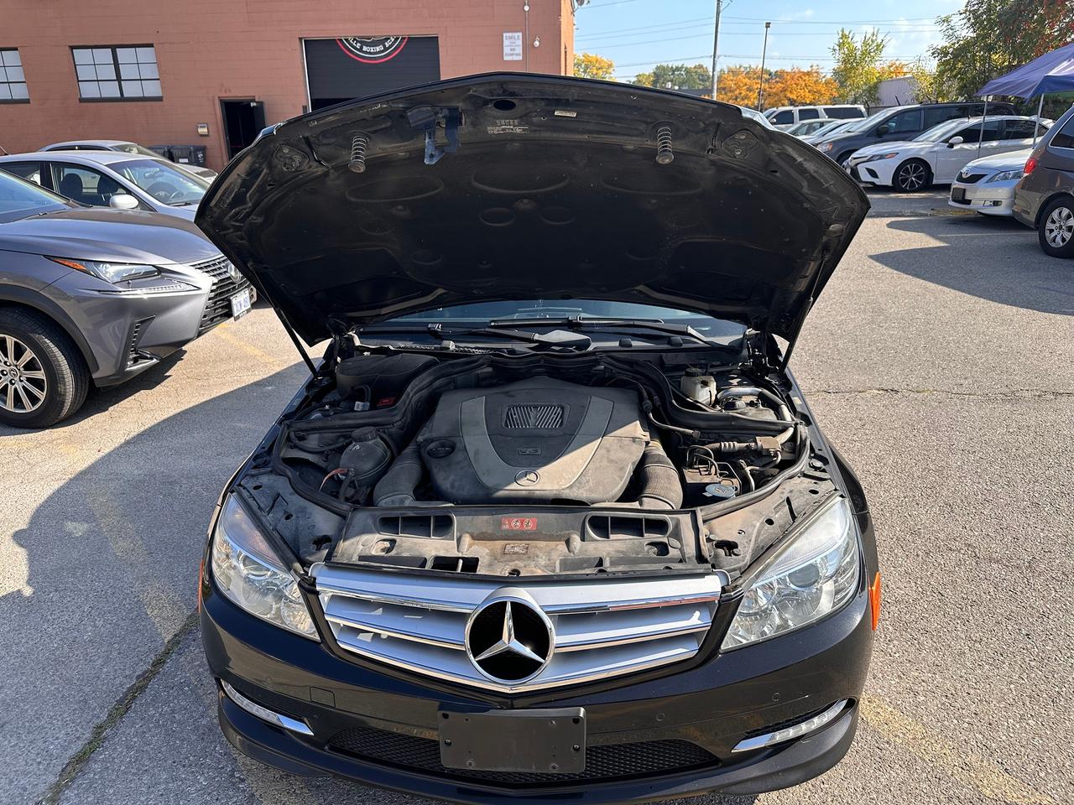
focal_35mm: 24
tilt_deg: -20.9
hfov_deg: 71.6
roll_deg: -0.2
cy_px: 402
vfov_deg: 56.8
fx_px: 745
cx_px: 537
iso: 80
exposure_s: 1/1845
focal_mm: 6.86
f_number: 1.78
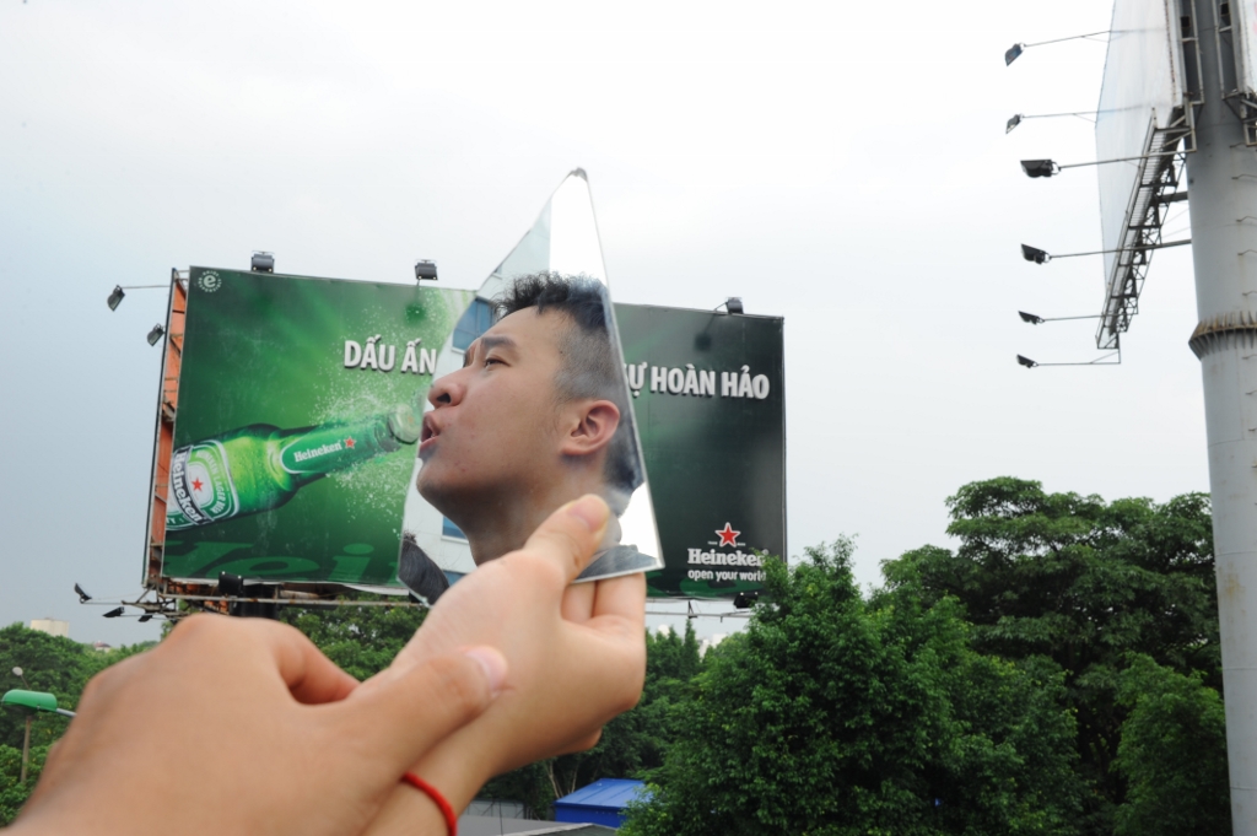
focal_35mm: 35
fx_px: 1221
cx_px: 628
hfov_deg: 54.5
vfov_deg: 37.8
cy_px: 418
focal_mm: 35
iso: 200
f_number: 16
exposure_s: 1/50
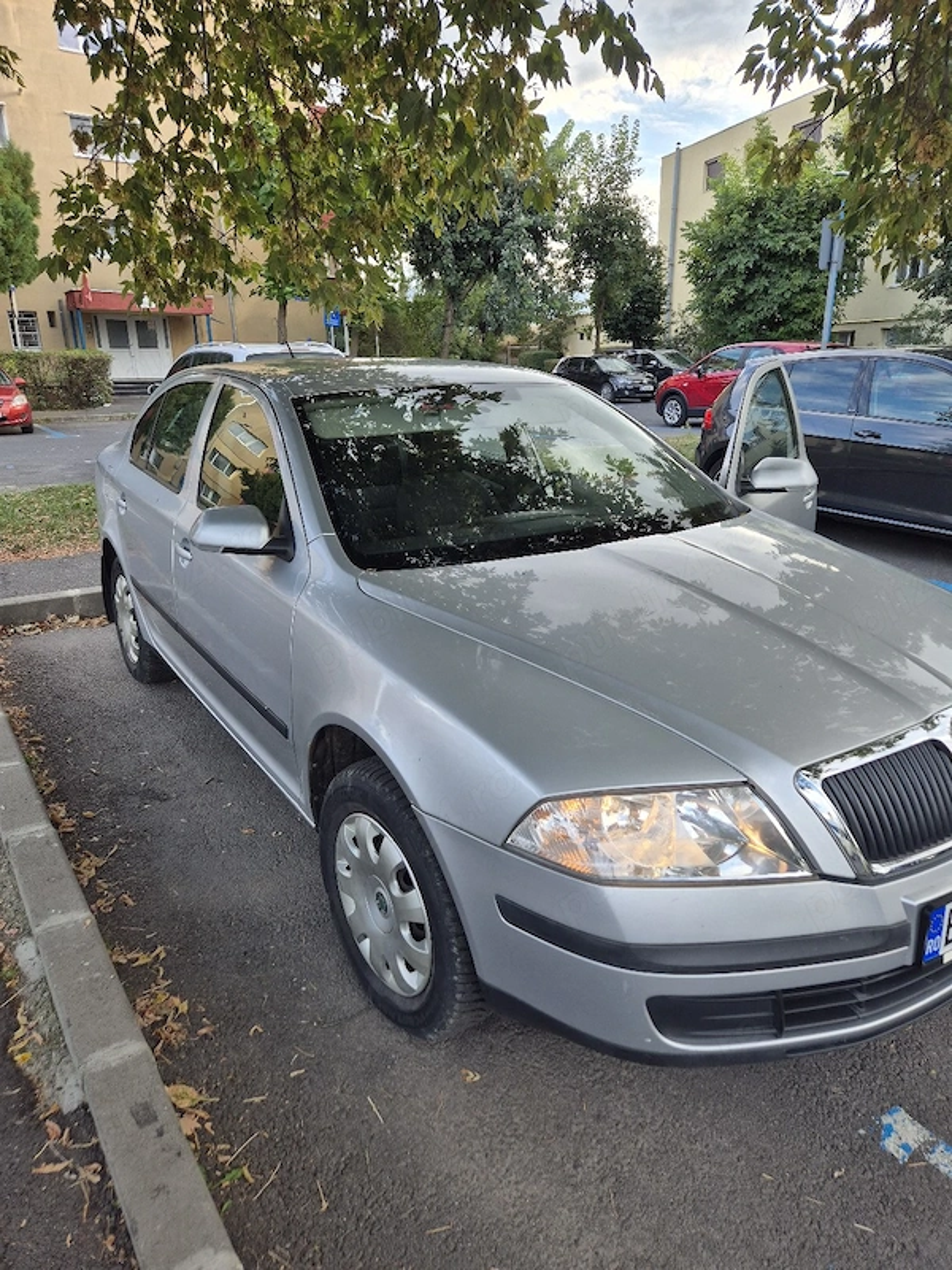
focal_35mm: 23
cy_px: 635
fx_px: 843
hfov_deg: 58.9
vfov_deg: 73.9
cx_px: 476
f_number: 1.8
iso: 25
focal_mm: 5.4
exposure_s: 1/244
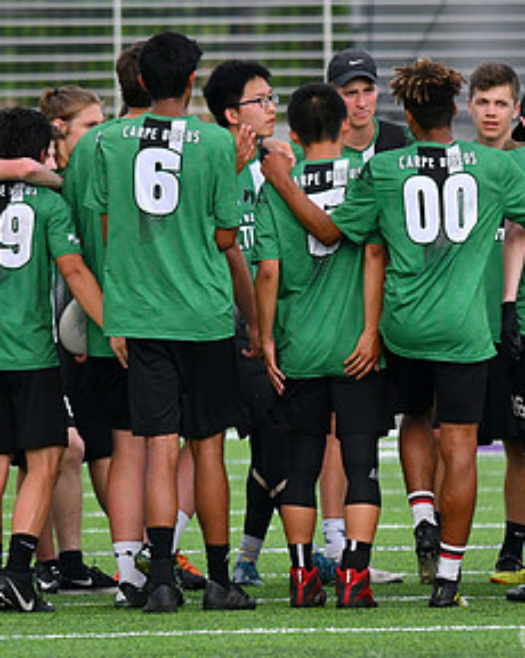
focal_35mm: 851
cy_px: 294
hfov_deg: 1.8
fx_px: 16546
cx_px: 370
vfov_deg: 2.3
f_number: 4
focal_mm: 300
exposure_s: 1/3200
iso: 800
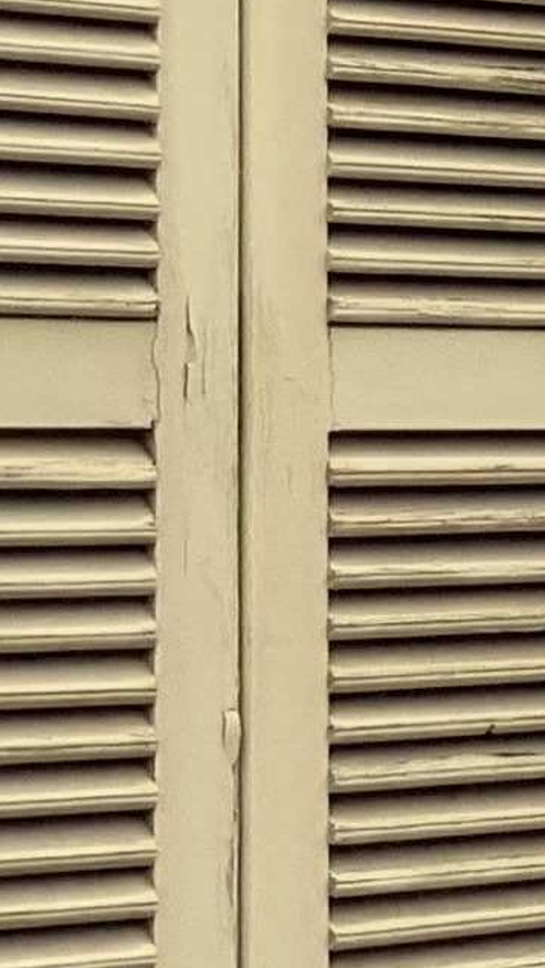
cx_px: 2293
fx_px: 5160
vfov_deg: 10.6
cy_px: -156
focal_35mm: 201
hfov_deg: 5.2
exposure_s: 1/816
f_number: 1.8
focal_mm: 3
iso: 16
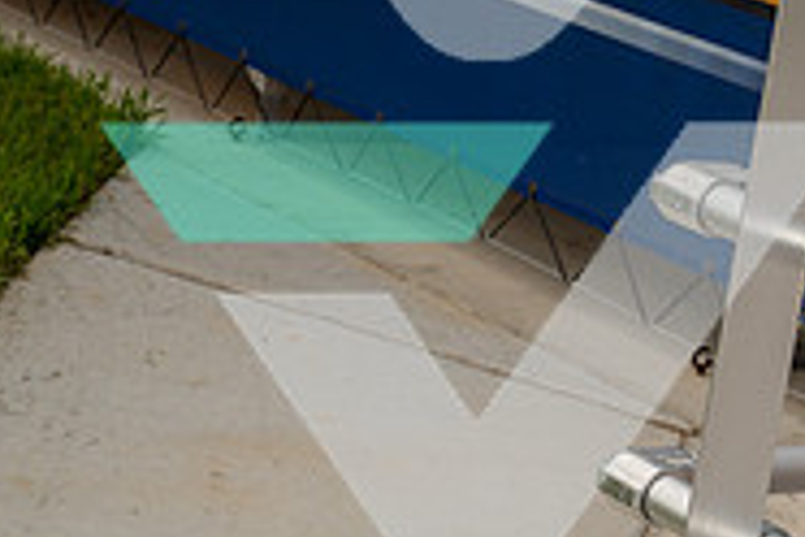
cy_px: -171
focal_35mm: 128
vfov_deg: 10.5
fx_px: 2862
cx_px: 1216
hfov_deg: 14.8
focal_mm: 41
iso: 160
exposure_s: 1/250
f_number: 8
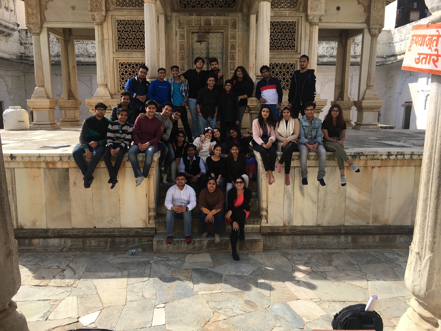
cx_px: 220
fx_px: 369
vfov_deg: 48.2
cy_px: 166
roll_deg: +0.1
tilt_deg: -6.0
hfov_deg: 61.7
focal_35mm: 29
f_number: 2.2
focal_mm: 4.15
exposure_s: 1/810
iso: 25
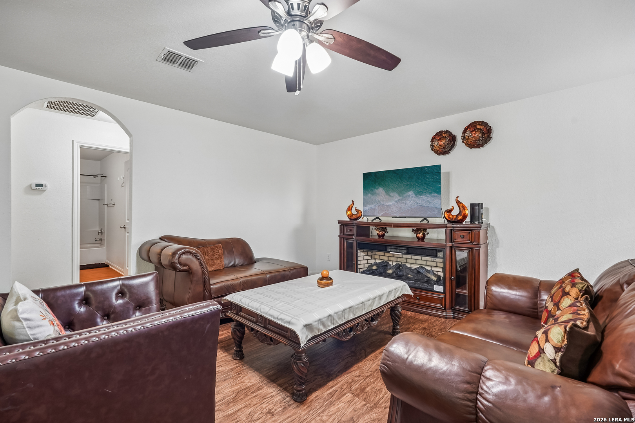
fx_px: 291
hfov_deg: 95.0
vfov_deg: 72.1
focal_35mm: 16
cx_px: 318
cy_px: 212
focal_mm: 16.5
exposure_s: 1/4
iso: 400
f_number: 8
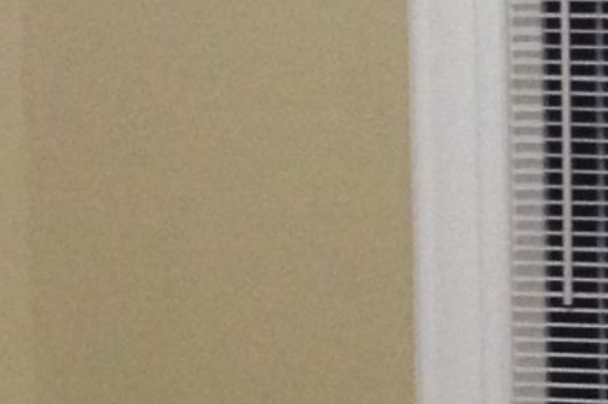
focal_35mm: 206
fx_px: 3476
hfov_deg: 9.8
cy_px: 420
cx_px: 826
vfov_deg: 6.6
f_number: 2.4
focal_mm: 4.12
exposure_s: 1/20
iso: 200
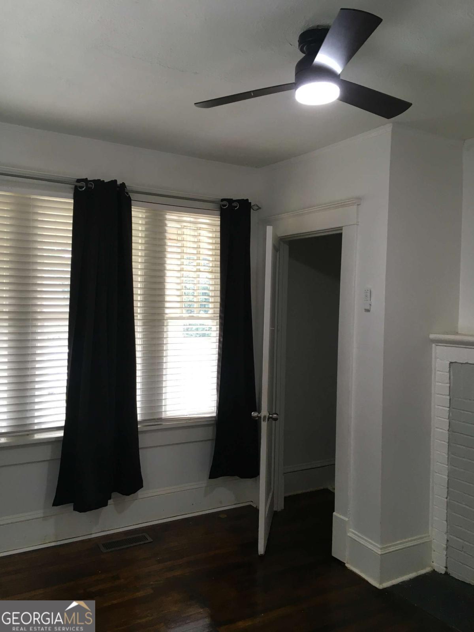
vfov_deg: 61.7
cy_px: 316
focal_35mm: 29
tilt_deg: -1.4
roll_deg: -0.5
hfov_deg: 48.2
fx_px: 529
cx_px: 237
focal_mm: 4.15
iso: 50
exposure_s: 1/30
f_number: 2.2
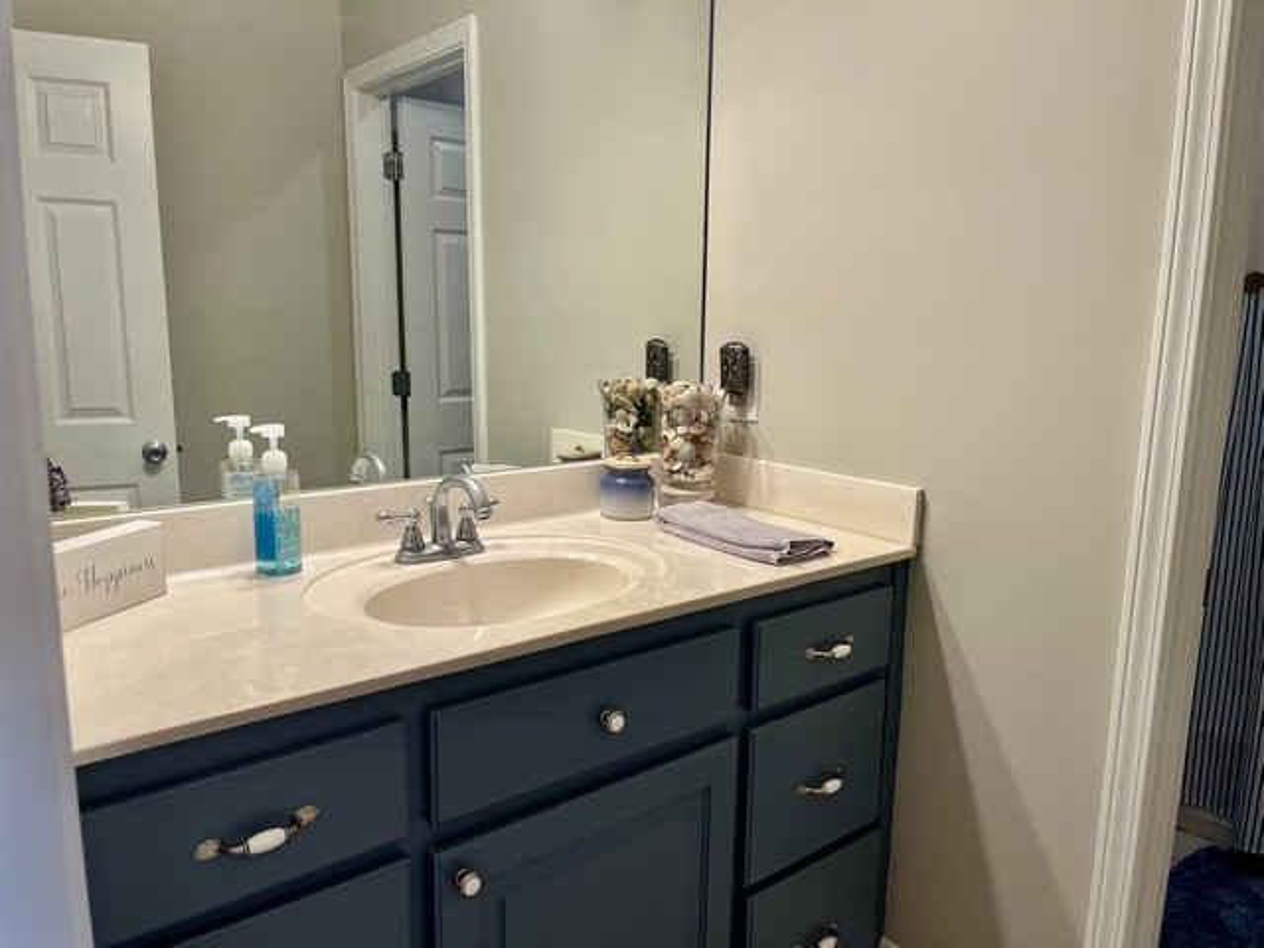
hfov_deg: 67.3
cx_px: 632
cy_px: 474
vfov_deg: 53.1
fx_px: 949
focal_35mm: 26
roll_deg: -0.6
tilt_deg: -9.8
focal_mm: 5.1
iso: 125
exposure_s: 1/120
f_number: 1.6
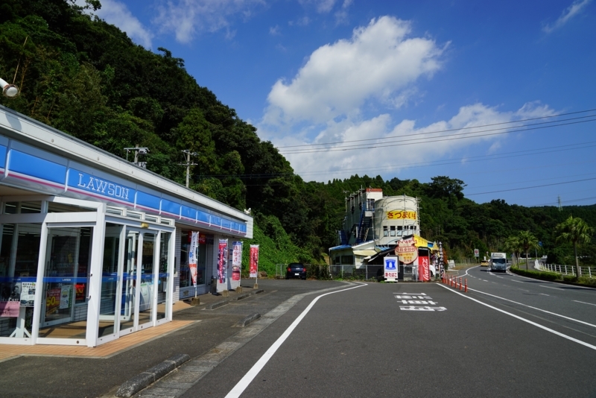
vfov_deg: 53.2
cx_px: 298
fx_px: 397
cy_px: 199
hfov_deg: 73.7
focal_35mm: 24
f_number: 11
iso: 100
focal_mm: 24
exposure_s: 1/200
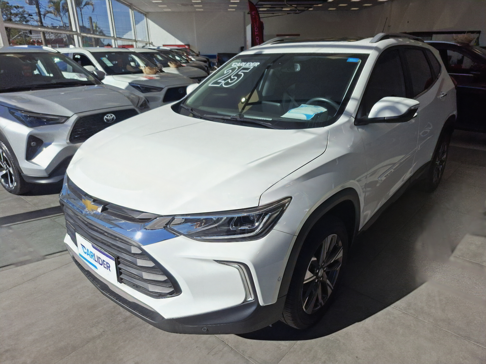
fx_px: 323
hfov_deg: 73.9
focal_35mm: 23
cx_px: 243
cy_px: 182
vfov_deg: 58.9
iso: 50
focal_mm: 5.54
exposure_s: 1/2500
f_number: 1.8
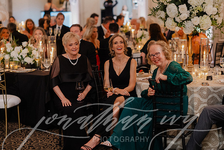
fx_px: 573
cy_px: 69
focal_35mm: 92
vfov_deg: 14.9
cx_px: 118
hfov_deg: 22.1
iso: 4000
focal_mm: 85
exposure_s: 1/160
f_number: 2.2
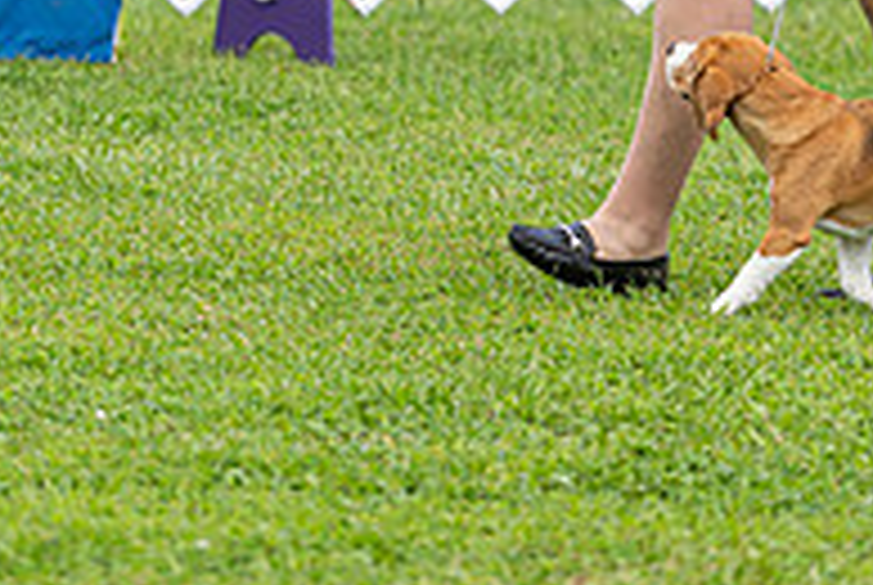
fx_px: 12605
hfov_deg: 4.0
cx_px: 711
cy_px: -245
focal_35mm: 519
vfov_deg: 2.7
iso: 200
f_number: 4
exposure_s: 1/1000
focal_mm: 174
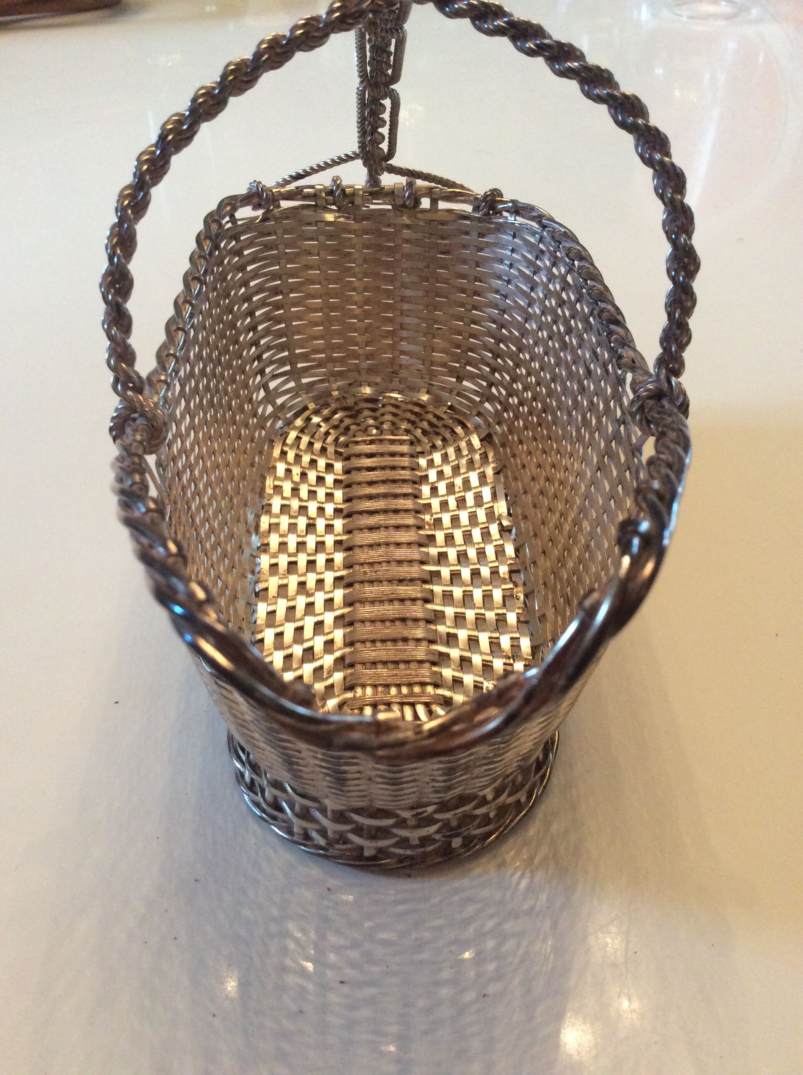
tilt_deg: -39.6
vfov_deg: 56.9
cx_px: 402
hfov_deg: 44.1
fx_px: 992
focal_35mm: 32
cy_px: 538
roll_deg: +0.9
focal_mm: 3.3
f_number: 2.4
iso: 160
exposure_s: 1/25
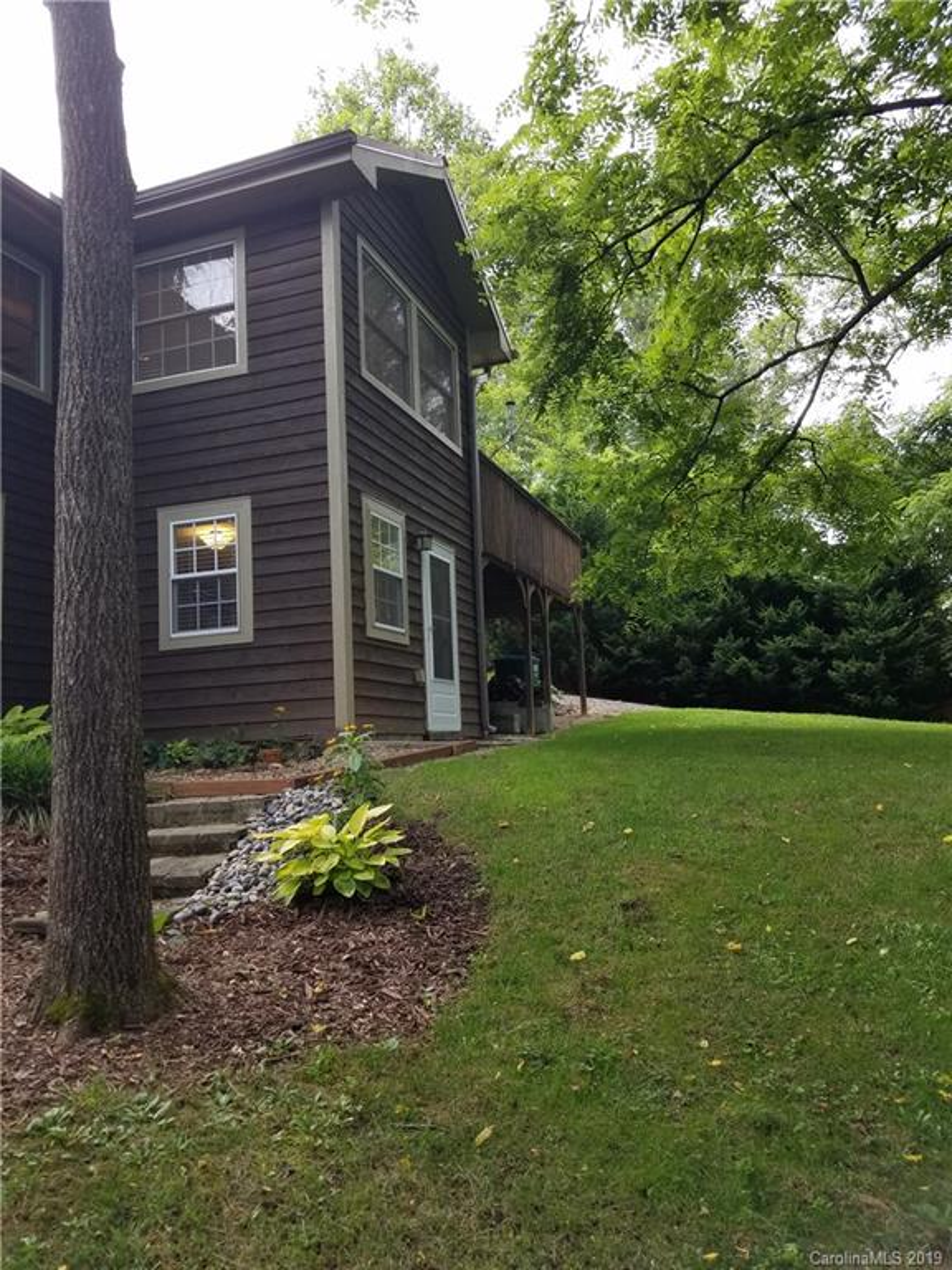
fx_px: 953
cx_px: 476
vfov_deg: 67.3
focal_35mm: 26
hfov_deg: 53.1
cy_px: 635
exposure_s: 1/136
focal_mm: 4.2
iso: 50
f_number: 1.7
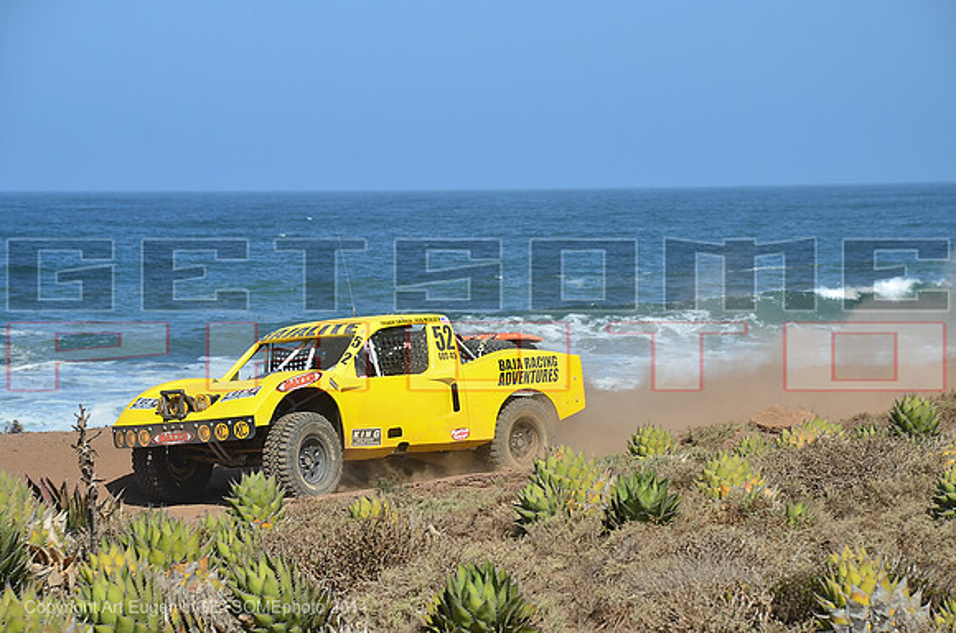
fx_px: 3577
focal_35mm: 135
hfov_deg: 15.2
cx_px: 478
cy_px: 316
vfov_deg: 10.1
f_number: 7.1
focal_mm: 90
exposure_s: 1/640
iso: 200
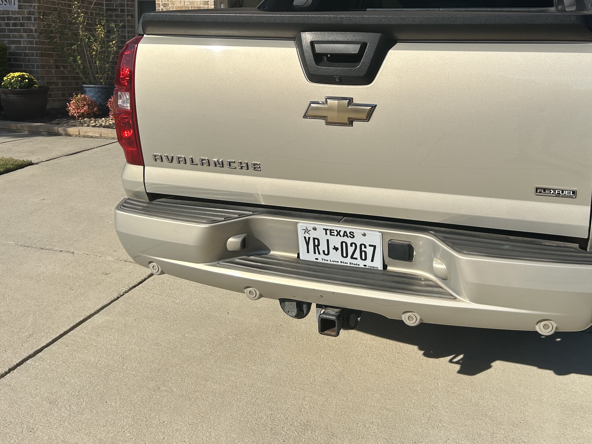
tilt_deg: -7.7
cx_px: 356
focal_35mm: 35
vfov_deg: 40.3
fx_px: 599
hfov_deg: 52.3
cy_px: 153
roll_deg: -1.4
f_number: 1.5
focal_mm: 5.7
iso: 50
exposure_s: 1/5319
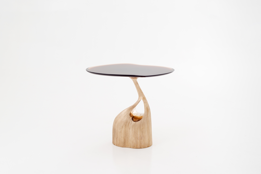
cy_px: 87
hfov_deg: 39.6
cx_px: 130
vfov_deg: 27.0
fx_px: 363
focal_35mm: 50
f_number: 7.1
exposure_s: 1/160
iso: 320
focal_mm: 50
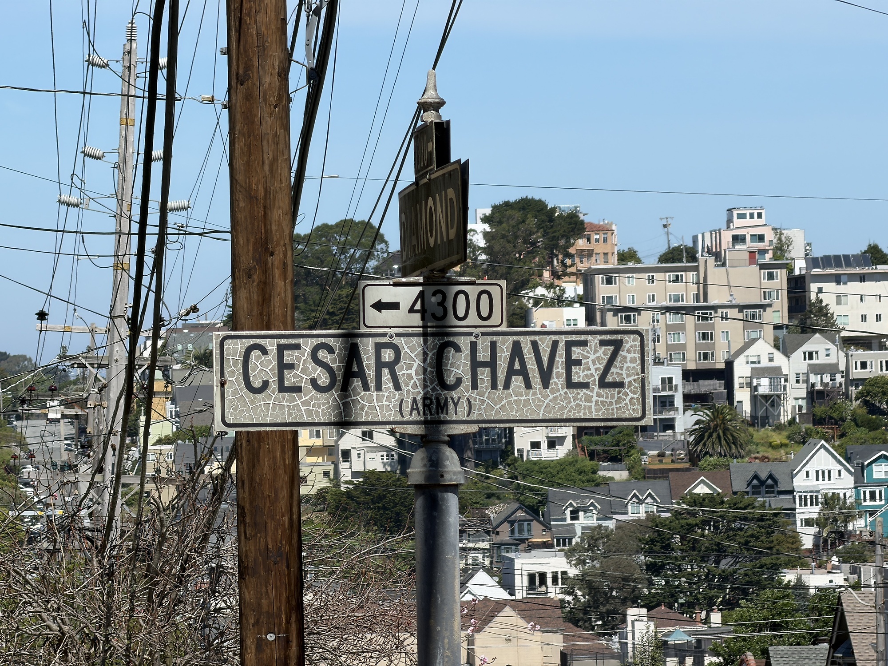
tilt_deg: +0.1
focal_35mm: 200
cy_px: 333
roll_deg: +1.6
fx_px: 5131
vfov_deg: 7.4
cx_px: 444
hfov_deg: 9.9
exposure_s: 1/671
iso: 16
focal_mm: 16.89
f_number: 2.8
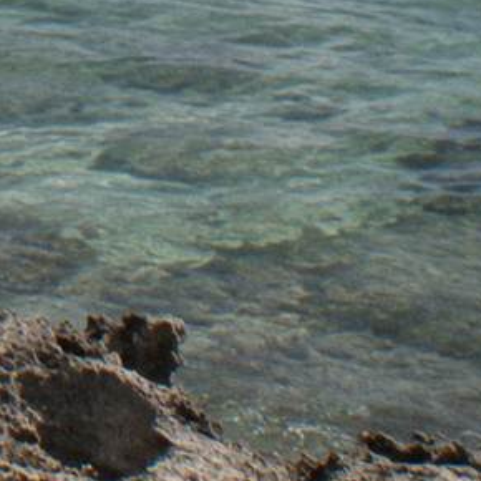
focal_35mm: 90
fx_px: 1415
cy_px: -19
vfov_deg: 18.7
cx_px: -161
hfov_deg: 17.9
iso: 400
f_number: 5.6
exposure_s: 1/640
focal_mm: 24
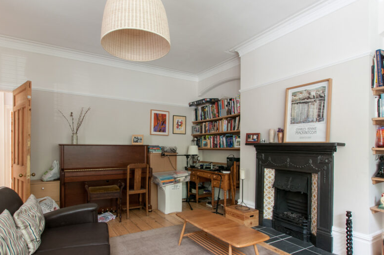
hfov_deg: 83.8
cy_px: 145
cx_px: 174
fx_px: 213
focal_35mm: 20
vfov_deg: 61.5
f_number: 6.3
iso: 200
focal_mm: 10
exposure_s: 1/1.67
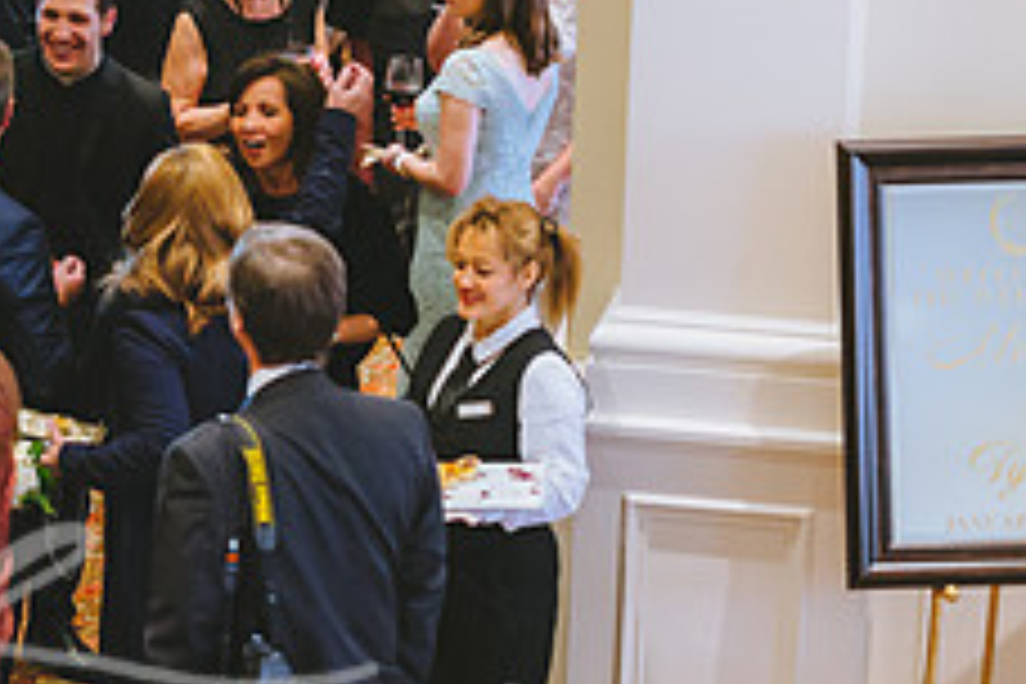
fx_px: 5073
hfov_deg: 11.4
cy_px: 268
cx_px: -162
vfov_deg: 7.7
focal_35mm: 178
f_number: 2.8
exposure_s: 1/125
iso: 3200
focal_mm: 70
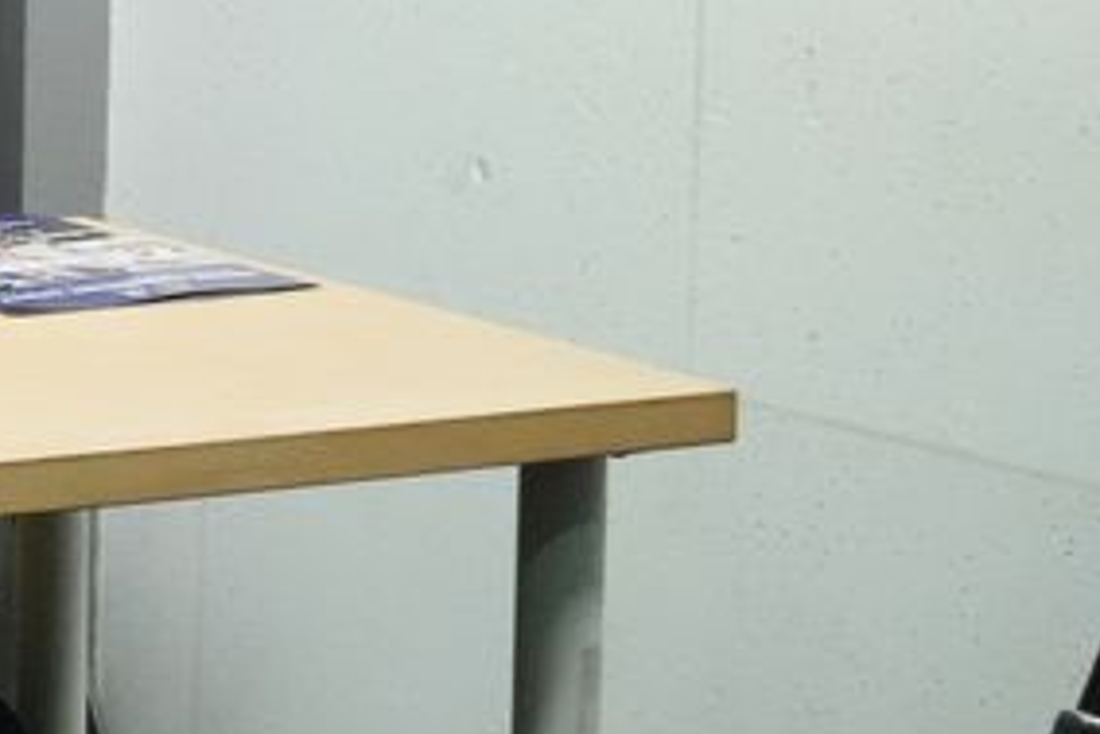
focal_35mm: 137
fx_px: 4188
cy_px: -8
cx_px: -1032
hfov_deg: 13.1
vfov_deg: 9.9
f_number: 4
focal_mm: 23
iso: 8000
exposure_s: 1/500
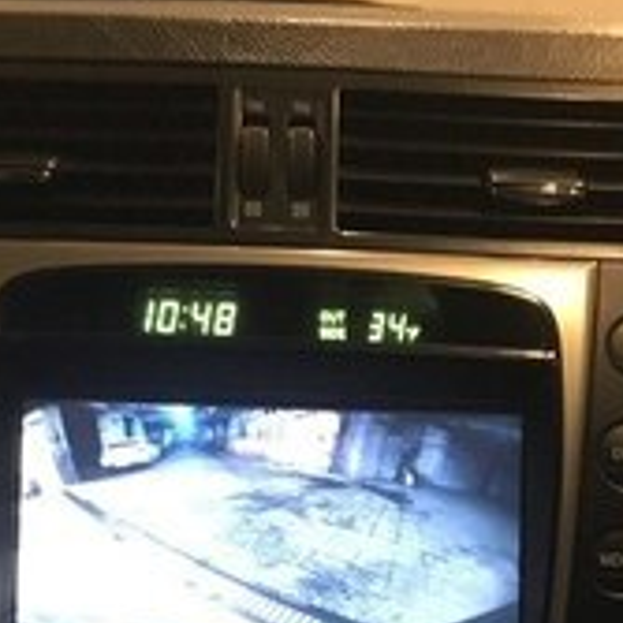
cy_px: 873
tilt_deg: -27.4
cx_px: 306
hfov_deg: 22.8
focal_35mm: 76
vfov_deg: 20.3
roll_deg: -3.4
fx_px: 1547
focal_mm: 4.15
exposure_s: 1/17
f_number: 2.2
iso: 320
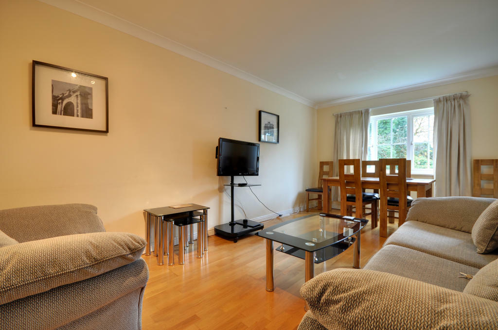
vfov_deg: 77.2
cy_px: 165
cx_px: 249
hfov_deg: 100.5
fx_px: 207
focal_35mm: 15
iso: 200
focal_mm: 10
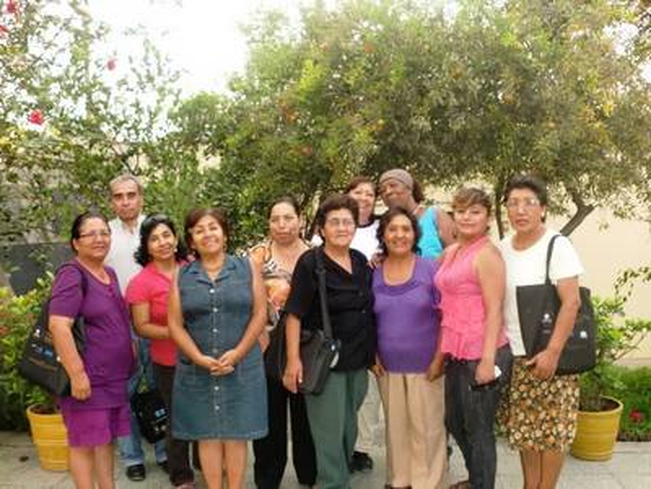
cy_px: 244
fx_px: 658
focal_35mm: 35
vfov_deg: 40.7
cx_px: 326
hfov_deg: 52.6
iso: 200
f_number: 3.1
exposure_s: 1/60
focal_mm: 6.3
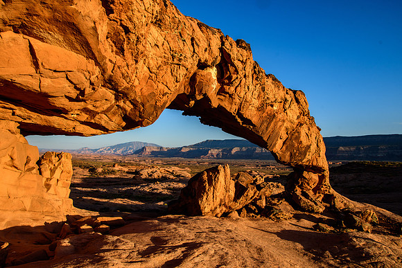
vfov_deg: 48.0
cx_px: 201
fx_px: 302
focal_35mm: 27
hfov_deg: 67.4
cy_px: 134
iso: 100
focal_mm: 18
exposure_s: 1/80
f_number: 11
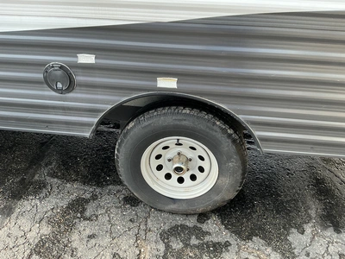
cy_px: 130
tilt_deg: -28.3
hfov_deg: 63.4
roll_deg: -7.0
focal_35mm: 28
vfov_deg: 49.7
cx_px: 172
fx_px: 279
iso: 25
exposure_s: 1/172
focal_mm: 3
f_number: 1.8
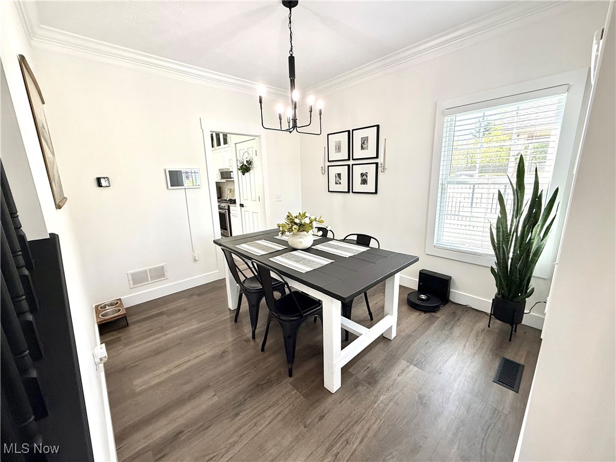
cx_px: 308
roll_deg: +1.2
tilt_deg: -12.3
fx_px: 249
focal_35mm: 14
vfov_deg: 85.7
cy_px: 231
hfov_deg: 102.1
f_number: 2.2
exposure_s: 1/120
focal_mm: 2.22
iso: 160
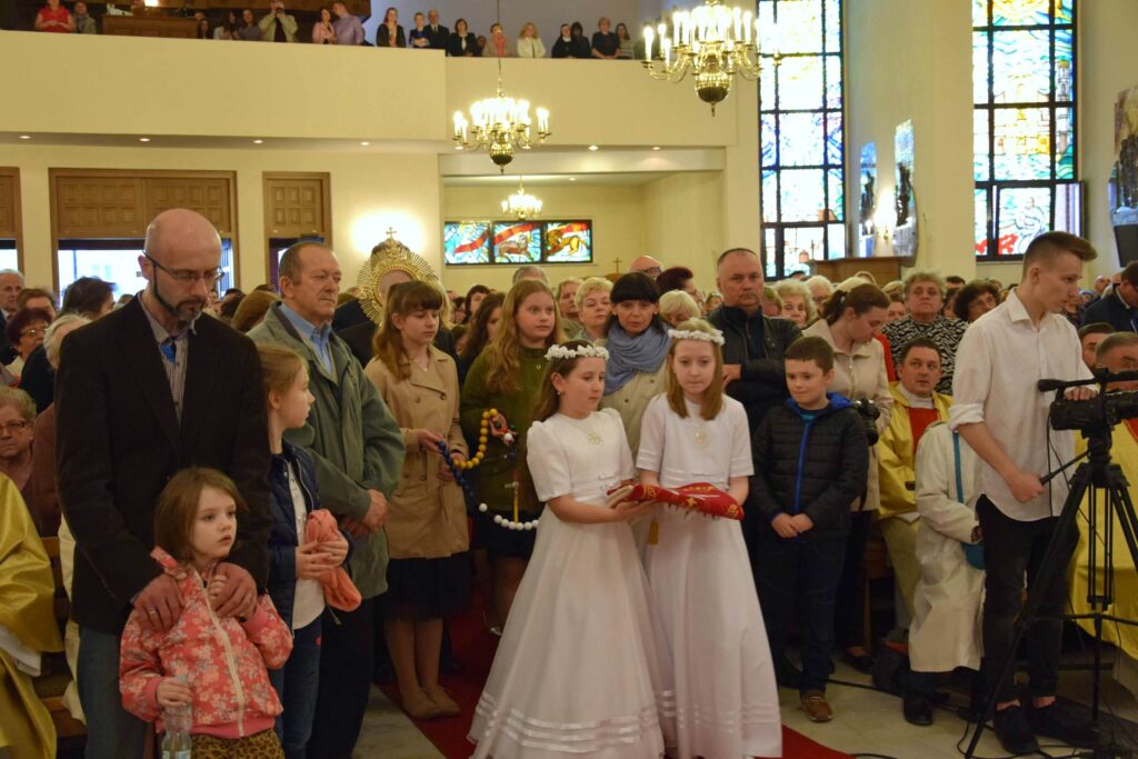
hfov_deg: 46.4
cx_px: 569
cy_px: 380
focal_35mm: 42
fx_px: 1328
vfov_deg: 31.9
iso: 2000
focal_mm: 28
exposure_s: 1/60
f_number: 4
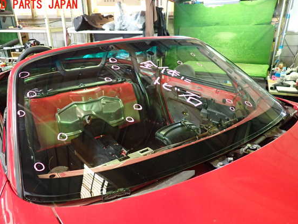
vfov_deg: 51.3
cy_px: 119
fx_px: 232
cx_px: 141
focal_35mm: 27
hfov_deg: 65.3
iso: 400
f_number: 2
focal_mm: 4.5
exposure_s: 1/30
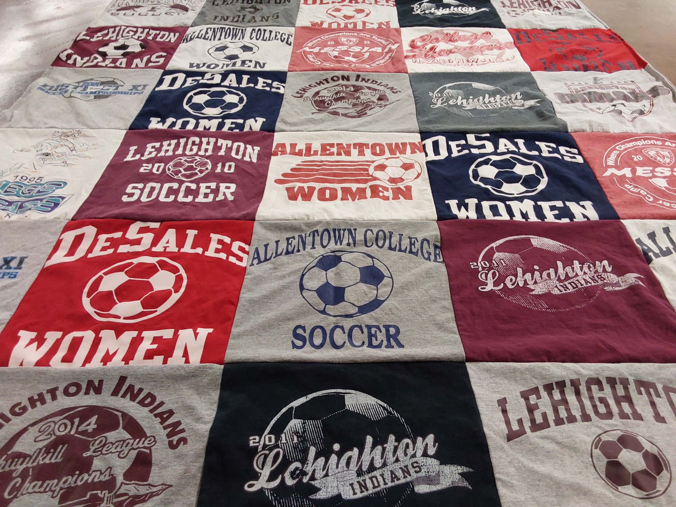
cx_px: 338
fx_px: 547
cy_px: 254
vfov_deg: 49.7
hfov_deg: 63.4
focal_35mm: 28
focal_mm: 2.91
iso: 100
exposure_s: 1/50
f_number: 1.9
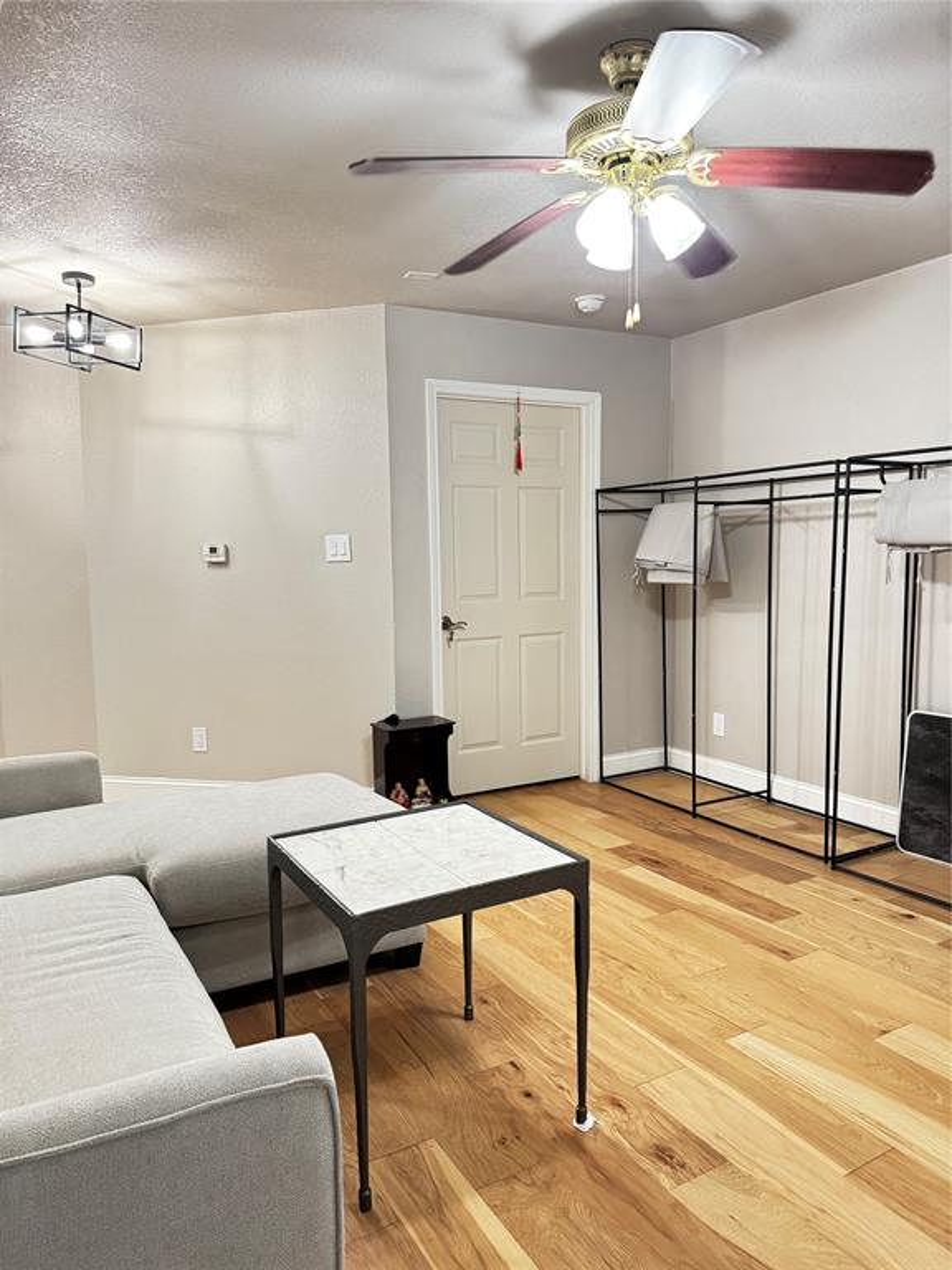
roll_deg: +1.6
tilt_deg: -6.6
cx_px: 476
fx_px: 880
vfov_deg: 71.6
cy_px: 635
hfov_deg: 56.8
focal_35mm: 24
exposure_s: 1/60
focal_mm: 6.76
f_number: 1.78
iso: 640
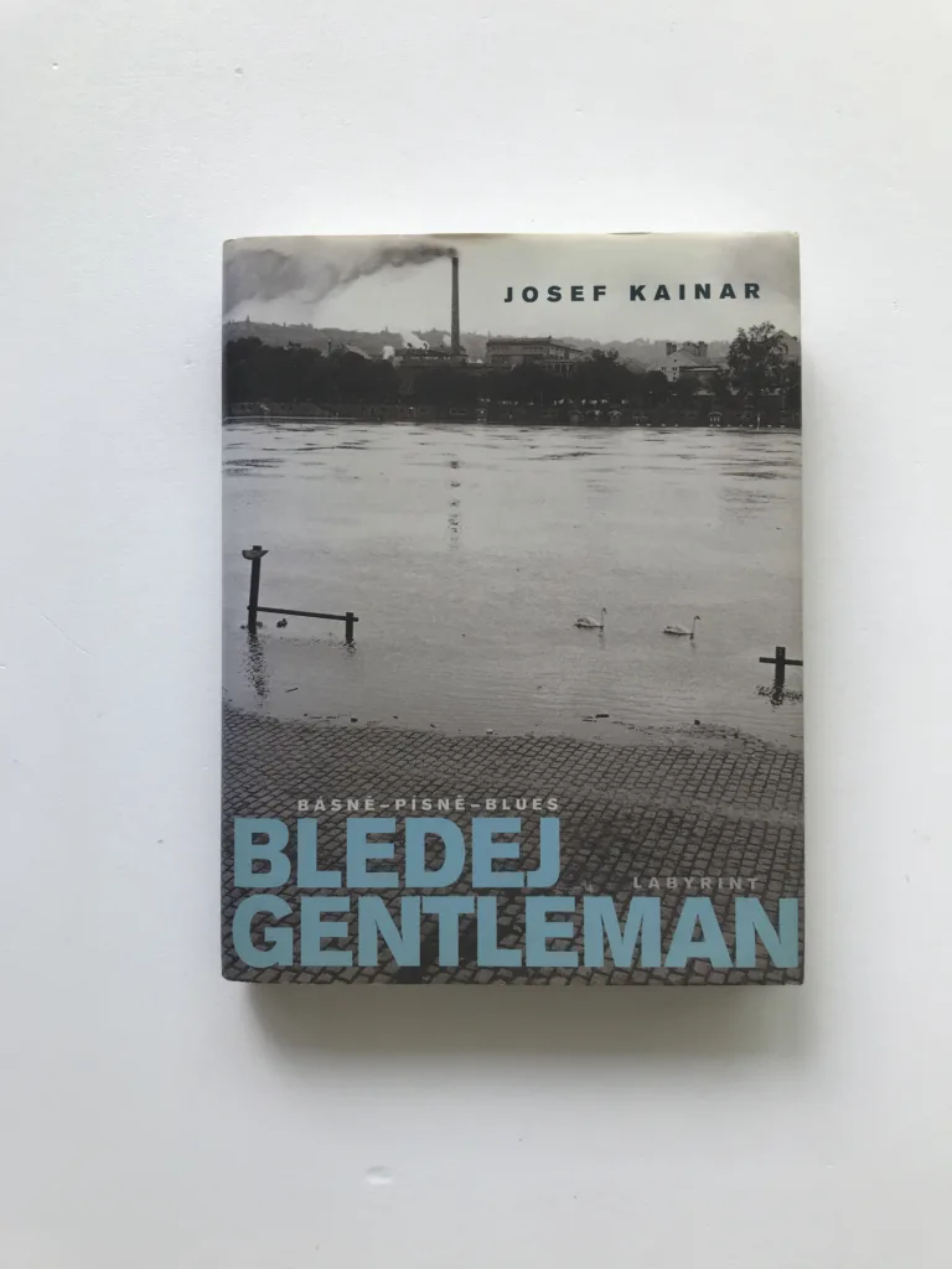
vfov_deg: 63.4
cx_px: 476
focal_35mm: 28
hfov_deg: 49.7
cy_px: 634
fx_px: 1027
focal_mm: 3.99
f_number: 1.8
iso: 20
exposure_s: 1/389
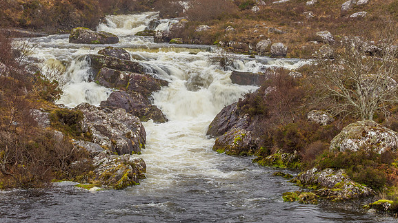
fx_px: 1530
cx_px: 151
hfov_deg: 14.8
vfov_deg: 8.4
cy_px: 70
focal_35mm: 145
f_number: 11
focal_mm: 52
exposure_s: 1/25
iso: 200
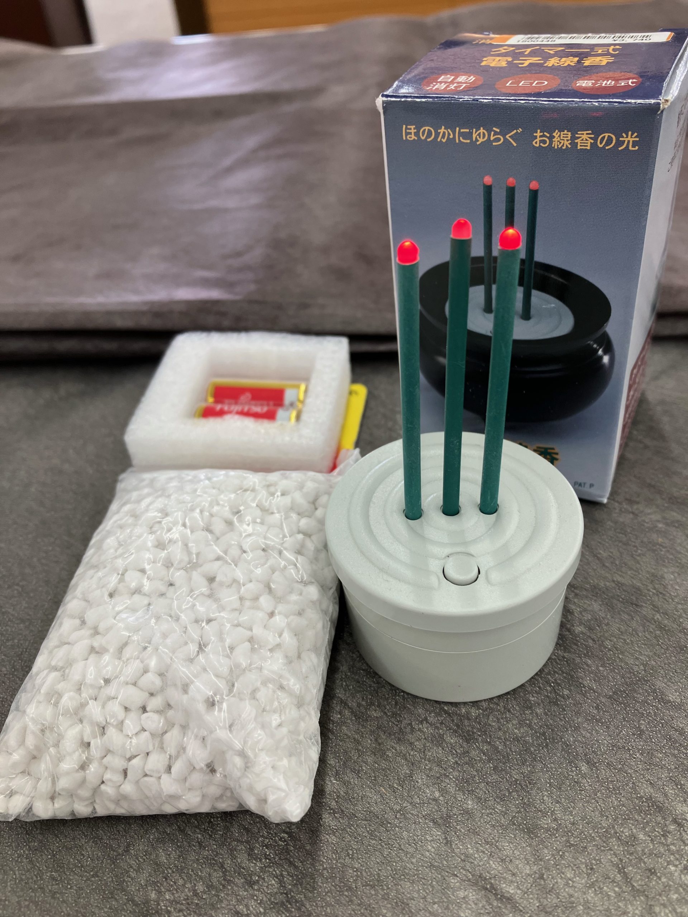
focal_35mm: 28
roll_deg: +6.2
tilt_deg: -38.8
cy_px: 458
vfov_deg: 63.4
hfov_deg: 49.7
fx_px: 742
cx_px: 344
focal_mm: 3.99
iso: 40
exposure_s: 1/67
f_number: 1.8
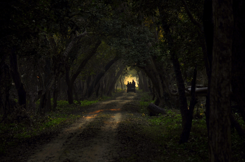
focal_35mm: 158
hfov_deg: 13.1
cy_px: 81
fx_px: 1071
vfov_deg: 8.7
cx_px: 122
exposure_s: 1/250
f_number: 4.8
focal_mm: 105
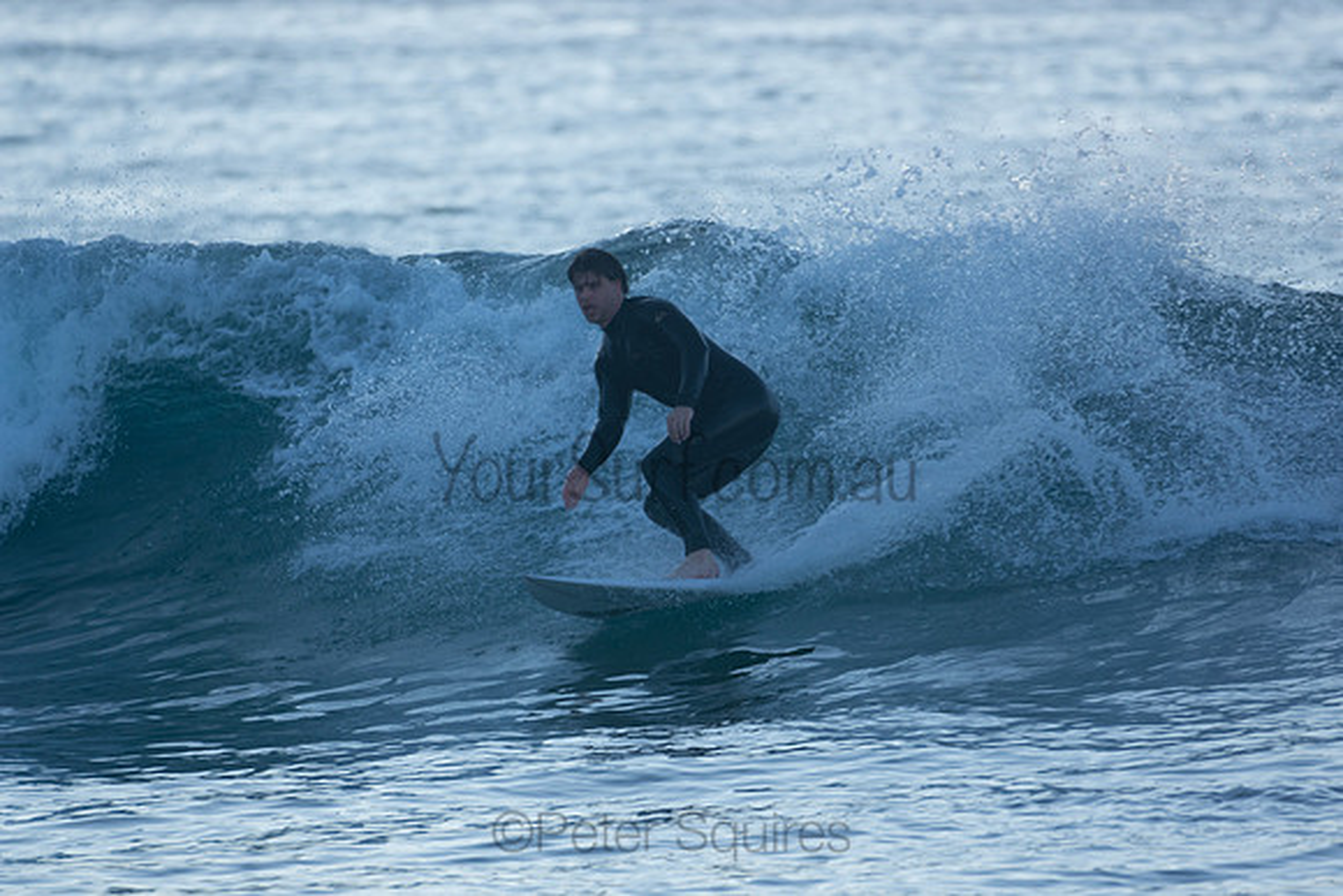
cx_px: 672
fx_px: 27984
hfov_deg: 2.7
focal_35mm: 750
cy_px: 448
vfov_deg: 1.8
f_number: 5.6
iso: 250
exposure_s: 1/640
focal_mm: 500
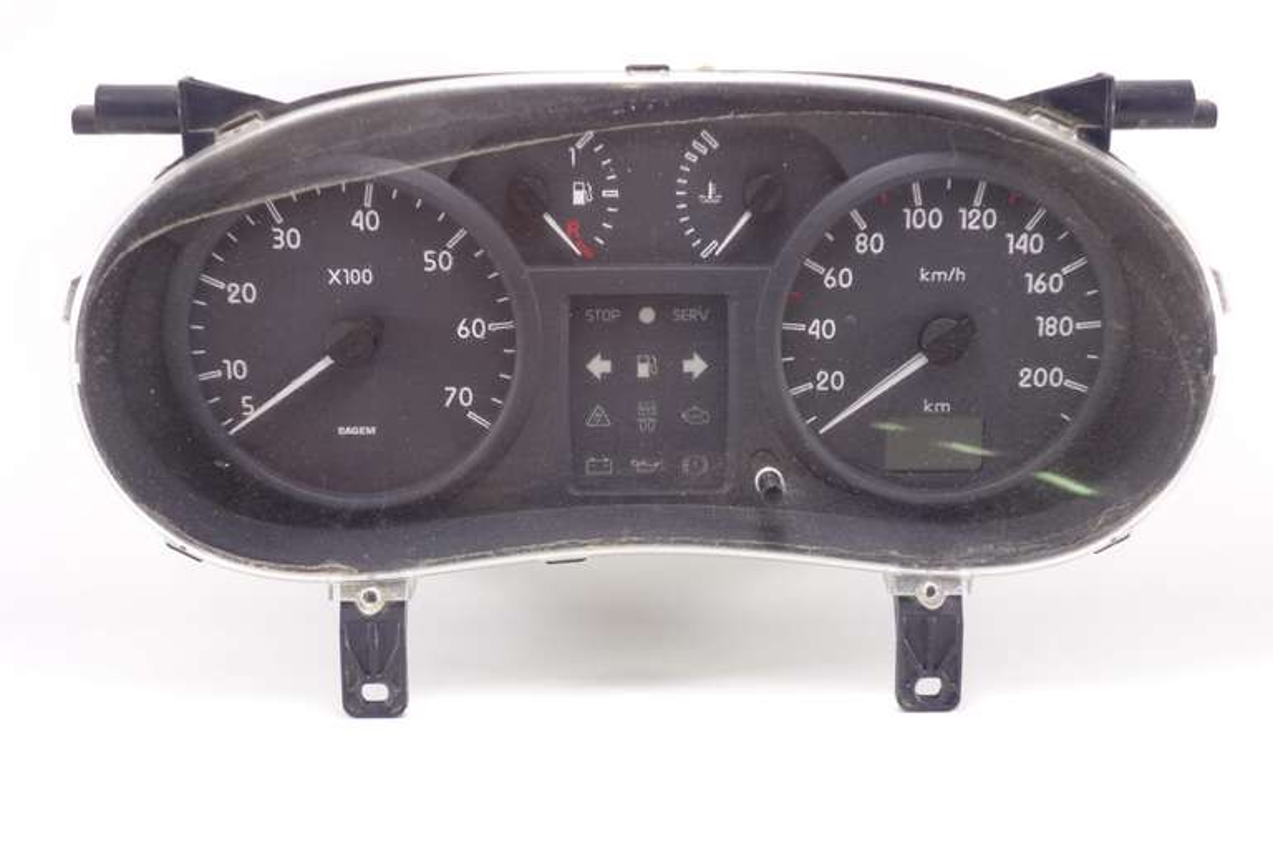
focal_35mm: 56
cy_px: 424
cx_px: 636
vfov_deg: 24.2
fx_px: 1980
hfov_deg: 35.6
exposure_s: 1/60
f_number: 3.5
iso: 400
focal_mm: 20.64
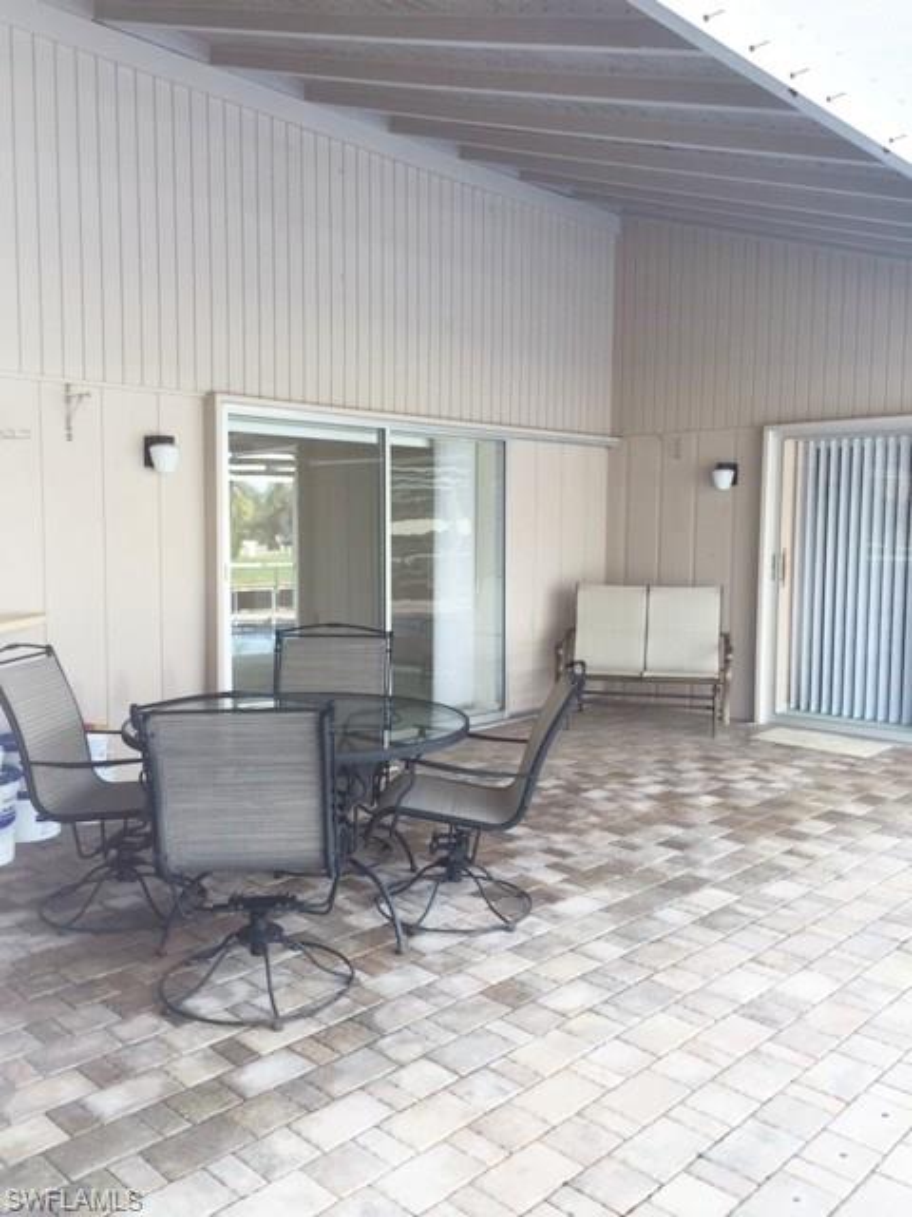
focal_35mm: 29
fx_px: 1019
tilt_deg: -4.3
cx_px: 456
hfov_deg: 48.2
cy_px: 608
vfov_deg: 61.7
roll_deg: -0.3
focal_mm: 4.15
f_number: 2.2
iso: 40
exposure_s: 1/120
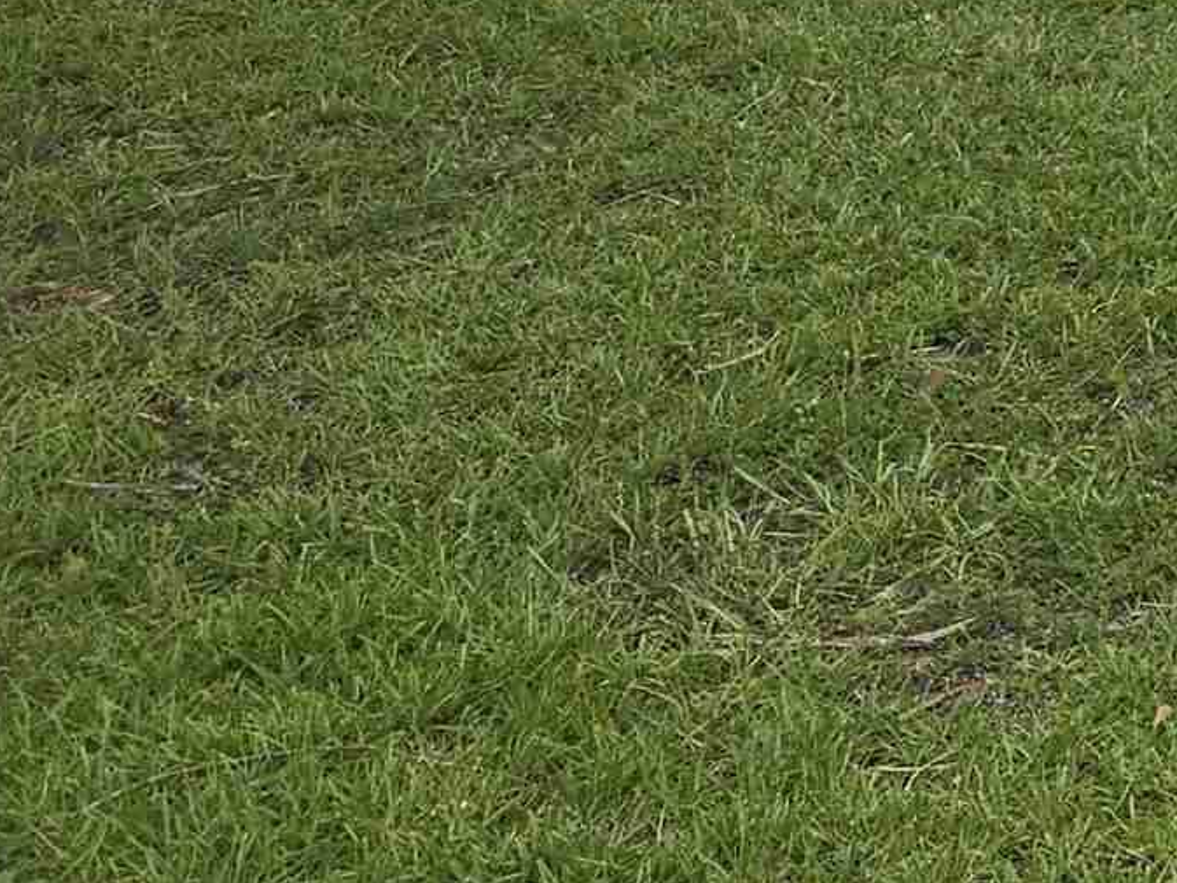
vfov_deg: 12.6
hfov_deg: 16.1
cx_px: 2050
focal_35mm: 105
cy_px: -804
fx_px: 3571
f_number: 1.7
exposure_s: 1/306
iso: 12
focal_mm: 6.3
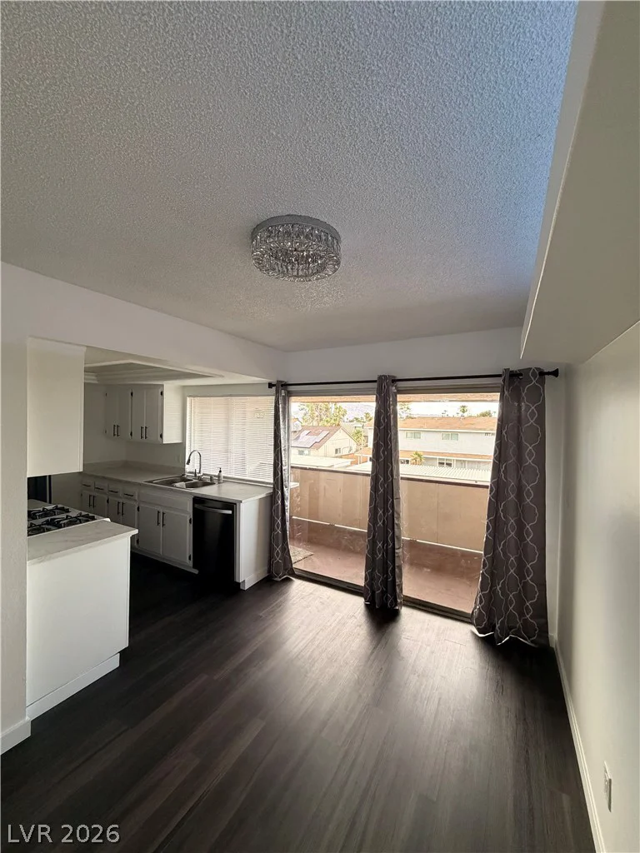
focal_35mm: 14
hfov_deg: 85.7
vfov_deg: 102.1
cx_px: 320
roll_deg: -1.1
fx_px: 345
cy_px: 426
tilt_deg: -1.3
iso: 250
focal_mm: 2.22
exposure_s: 1/120
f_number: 2.2
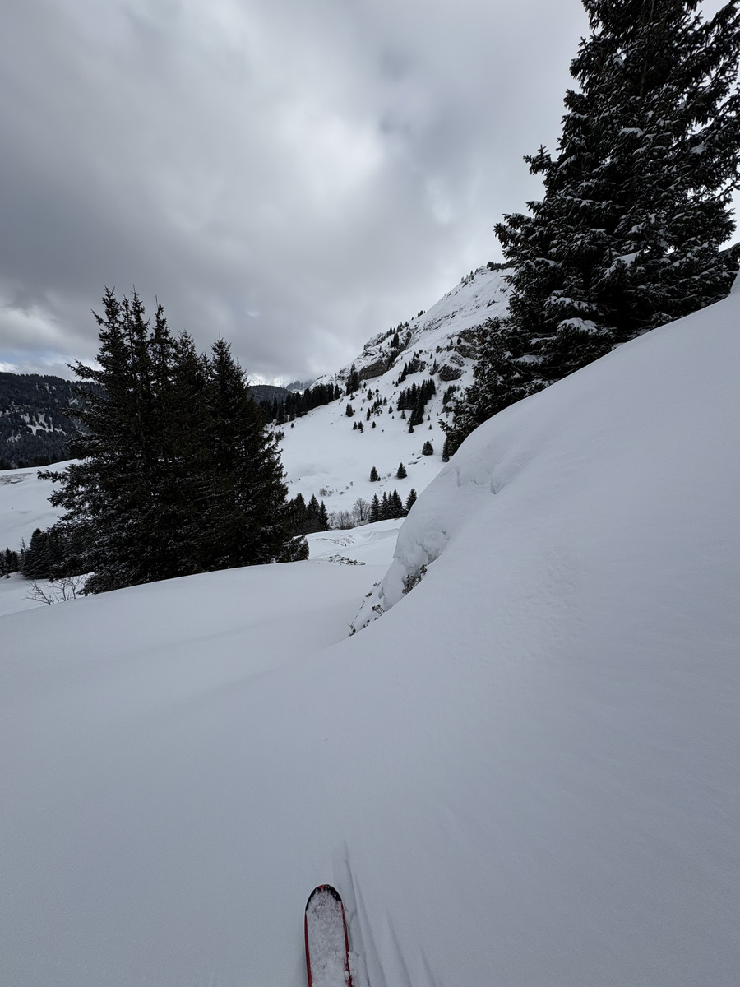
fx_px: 399
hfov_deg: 85.7
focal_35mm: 14
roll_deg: +0.0
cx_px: 370
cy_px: 494
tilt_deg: -11.6
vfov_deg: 102.1
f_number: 2.2
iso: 50
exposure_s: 1/6135
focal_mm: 2.22
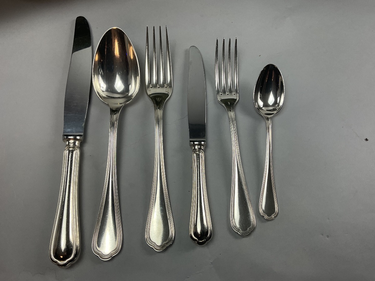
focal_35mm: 29
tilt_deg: -71.9
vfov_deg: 48.2
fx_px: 314
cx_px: 188
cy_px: 140
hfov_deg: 61.7
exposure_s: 1/100
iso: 40
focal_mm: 3
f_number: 1.8
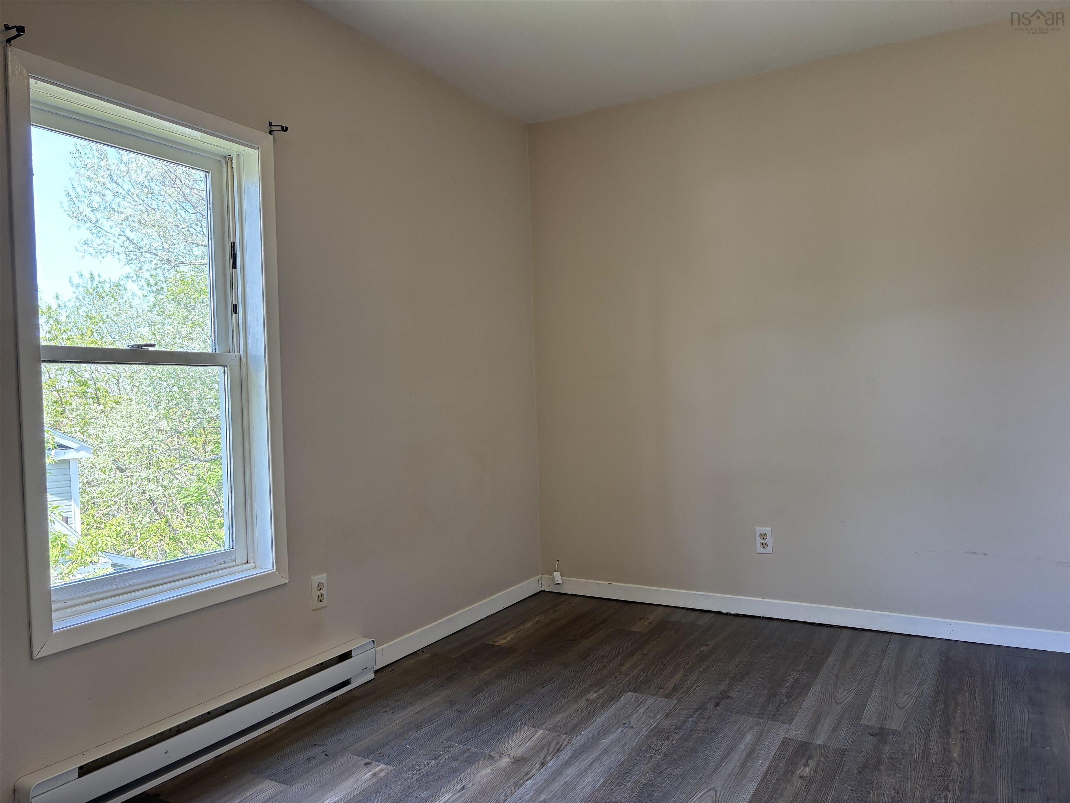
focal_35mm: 26
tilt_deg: -1.3
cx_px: 535
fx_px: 804
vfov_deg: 53.1
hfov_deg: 67.3
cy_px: 402
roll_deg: +1.7
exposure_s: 1/120
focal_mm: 5.96
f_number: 1.6
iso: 80
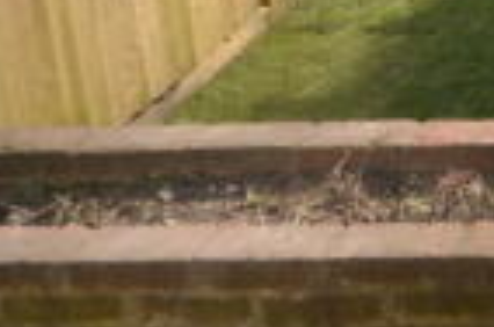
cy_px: -290
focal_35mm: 76
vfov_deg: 15.0
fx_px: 1045
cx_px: 885
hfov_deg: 19.7
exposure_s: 1/200
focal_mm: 11
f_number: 8
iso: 100
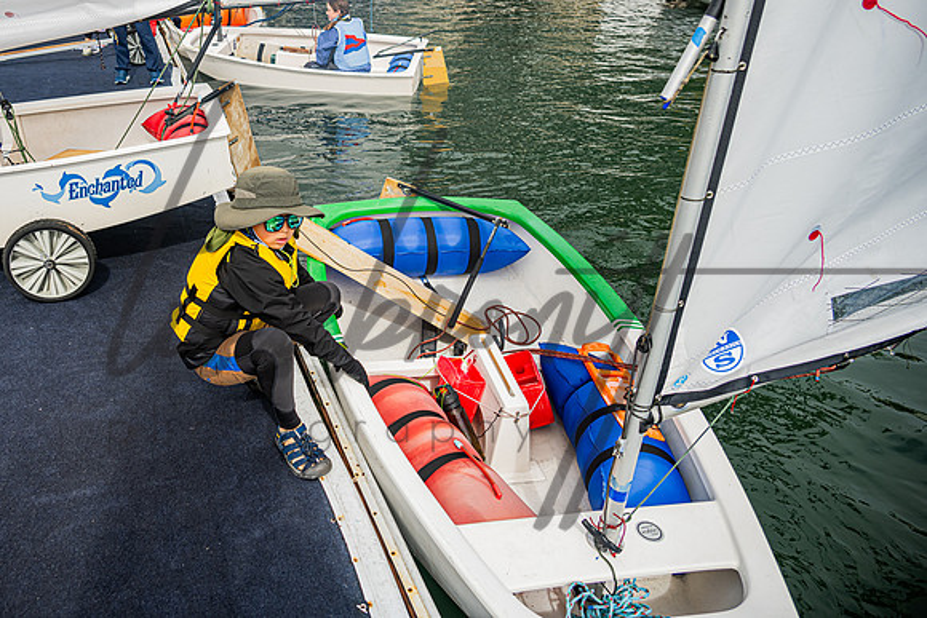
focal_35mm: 30
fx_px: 768
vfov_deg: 43.5
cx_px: 351
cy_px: 234
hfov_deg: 61.4
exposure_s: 1/1600
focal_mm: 24
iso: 200
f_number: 4
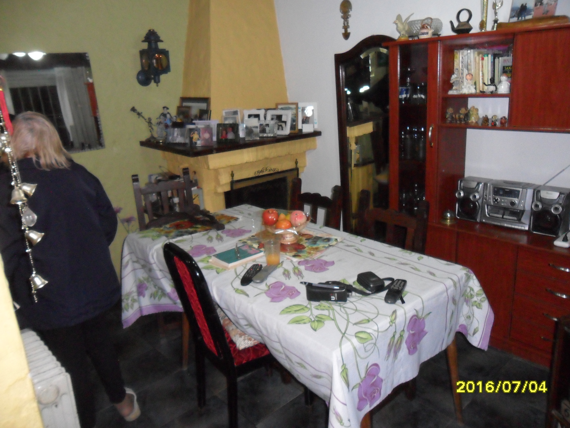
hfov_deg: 65.3
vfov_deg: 51.4
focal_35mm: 27
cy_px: 214
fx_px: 445
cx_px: 285
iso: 400
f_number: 3.5
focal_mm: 4.9
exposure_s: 1/45
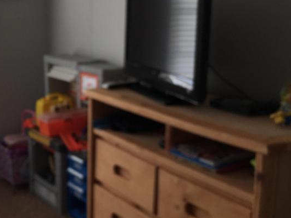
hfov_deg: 33.1
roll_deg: -0.2
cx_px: 47
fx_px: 471
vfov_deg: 26.1
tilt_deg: -9.3
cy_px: 99
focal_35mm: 56
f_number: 2.2
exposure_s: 1/120
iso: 32
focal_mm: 4.15
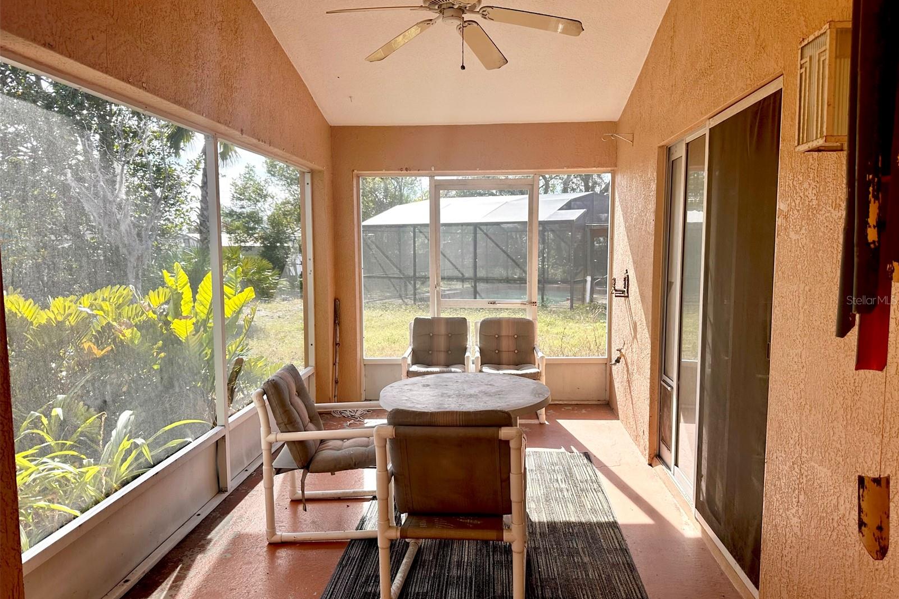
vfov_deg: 51.3
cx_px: 450
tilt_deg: -4.9
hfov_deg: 71.5
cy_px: 300
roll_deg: +0.4
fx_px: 624
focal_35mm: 25
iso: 80
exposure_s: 1/667
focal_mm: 6.86
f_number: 1.78
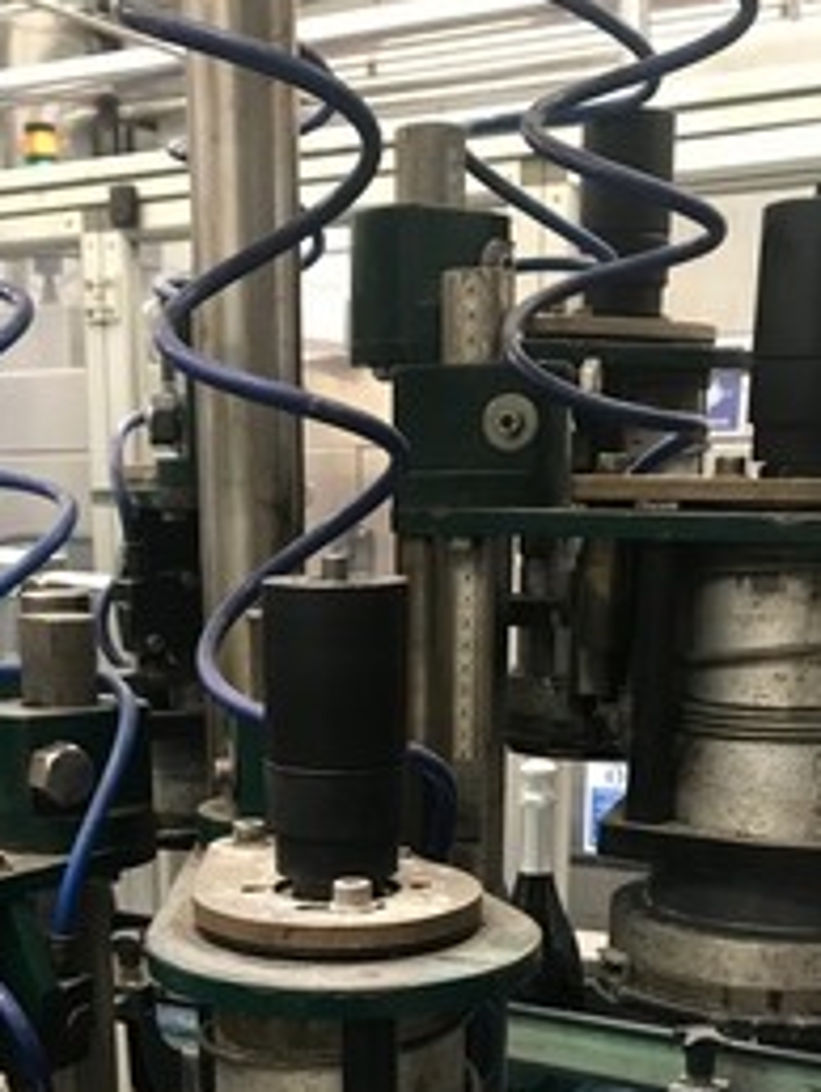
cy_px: 978
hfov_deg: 28.0
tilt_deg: -14.8
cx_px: 339
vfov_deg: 34.8
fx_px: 1642
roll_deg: +0.1
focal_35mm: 52
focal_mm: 3.99
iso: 50
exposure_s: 1/17
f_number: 1.8
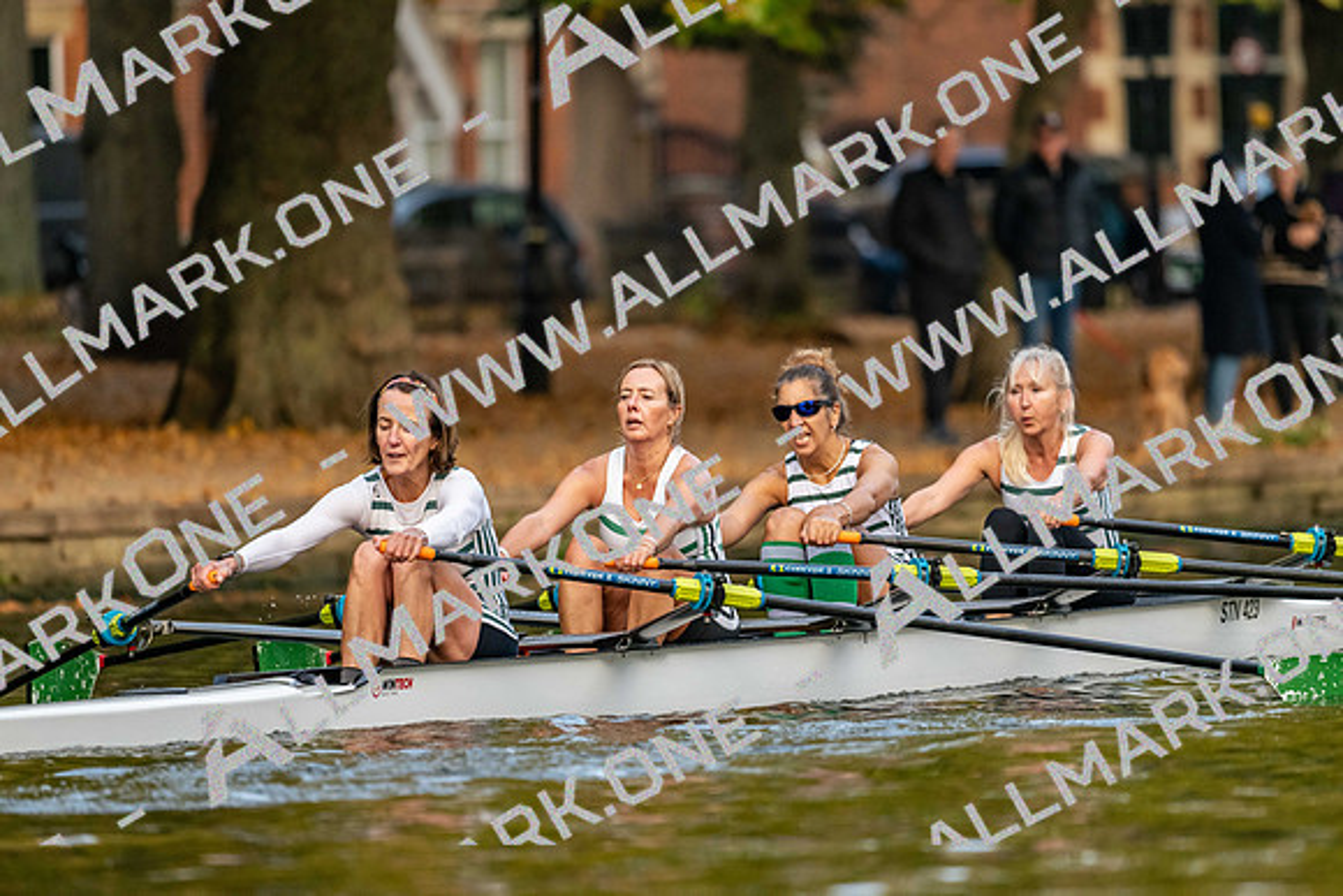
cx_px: 672
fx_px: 14925
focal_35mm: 400
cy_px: 448
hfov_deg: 5.2
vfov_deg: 3.4
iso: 2800
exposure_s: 1/2500
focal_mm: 400
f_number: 4.5
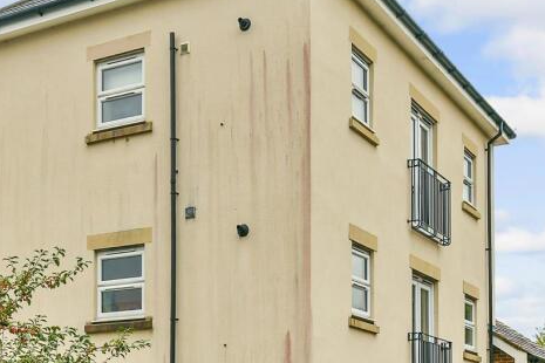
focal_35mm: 66
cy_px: 276
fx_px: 999
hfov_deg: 29.9
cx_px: 124
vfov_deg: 20.4
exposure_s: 1/125
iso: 400
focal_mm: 20
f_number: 8
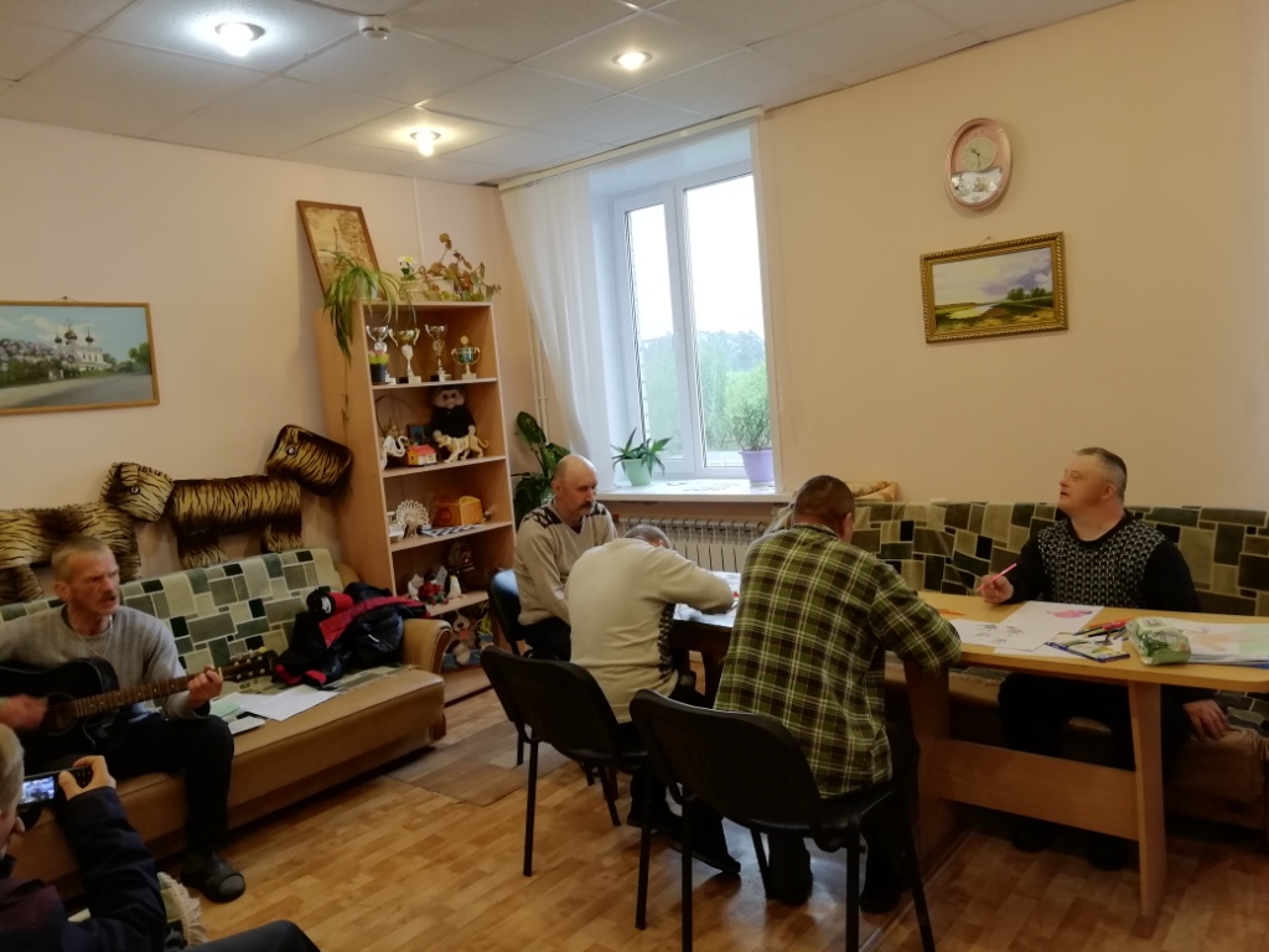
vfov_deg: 53.1
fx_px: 953
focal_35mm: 26
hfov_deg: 67.3
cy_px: 476
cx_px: 634
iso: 80
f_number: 2.2
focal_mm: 3.21
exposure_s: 1/33.3
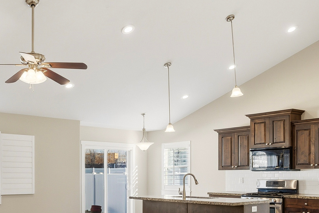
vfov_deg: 31.5
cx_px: 89
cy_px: 182
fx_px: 364
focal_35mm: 41
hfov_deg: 46.1
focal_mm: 16
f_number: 8
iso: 125
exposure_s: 1/125
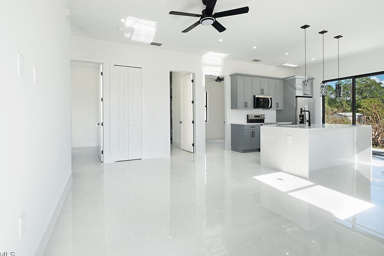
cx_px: 185
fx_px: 181
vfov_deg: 70.3
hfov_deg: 93.2
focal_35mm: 17
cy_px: 118
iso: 160
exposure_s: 1/105
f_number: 5
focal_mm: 10
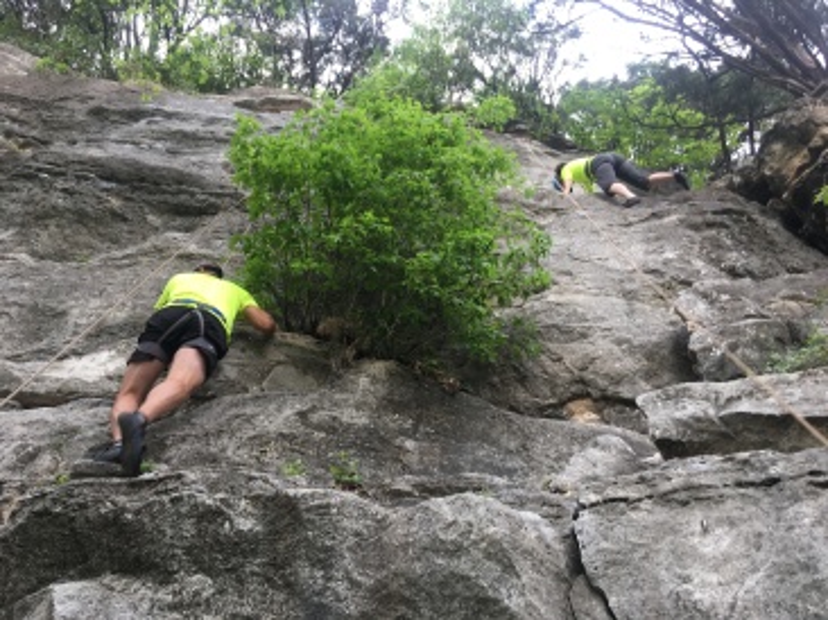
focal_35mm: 29
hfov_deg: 61.7
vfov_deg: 48.2
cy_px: 310
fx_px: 693
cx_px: 414
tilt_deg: +53.0
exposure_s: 1/60
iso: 25
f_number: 2.2
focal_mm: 4.15
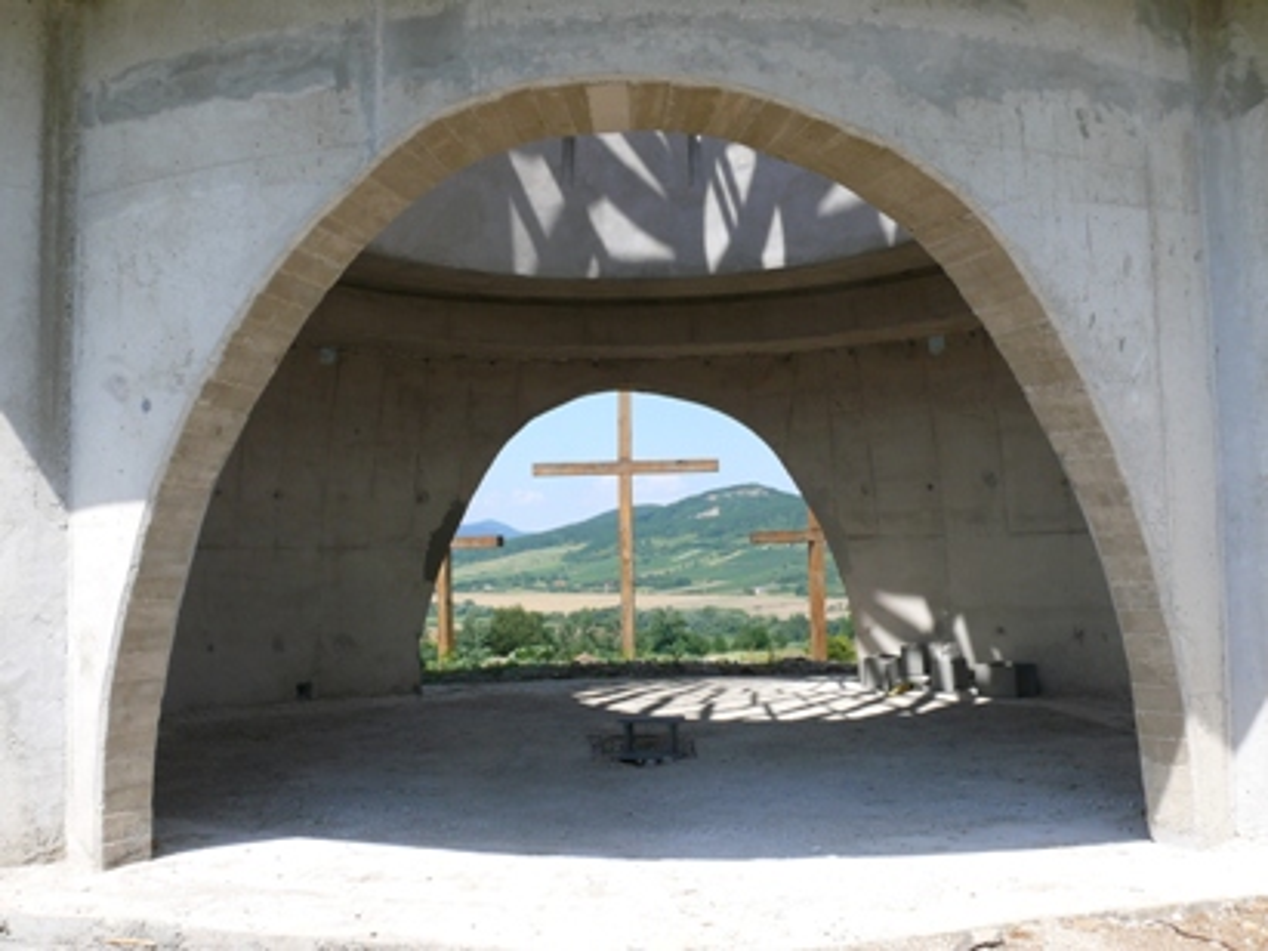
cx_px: 634
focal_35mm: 35
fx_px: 1282
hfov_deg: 52.6
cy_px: 476
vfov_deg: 40.7
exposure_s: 1/250
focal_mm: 7.4
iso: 100
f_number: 5.6
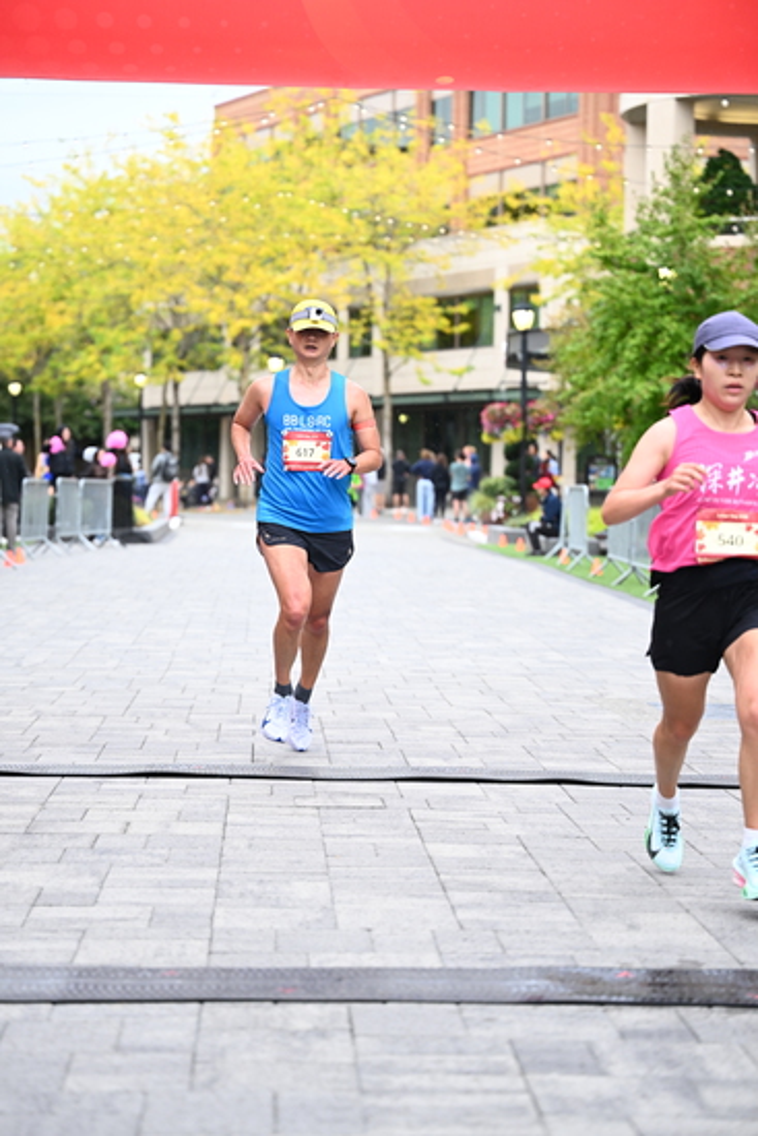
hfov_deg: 16.5
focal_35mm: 83
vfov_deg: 24.5
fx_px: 2620
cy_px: 568
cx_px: 379
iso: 1250
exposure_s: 1/1250
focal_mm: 83
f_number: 2.8
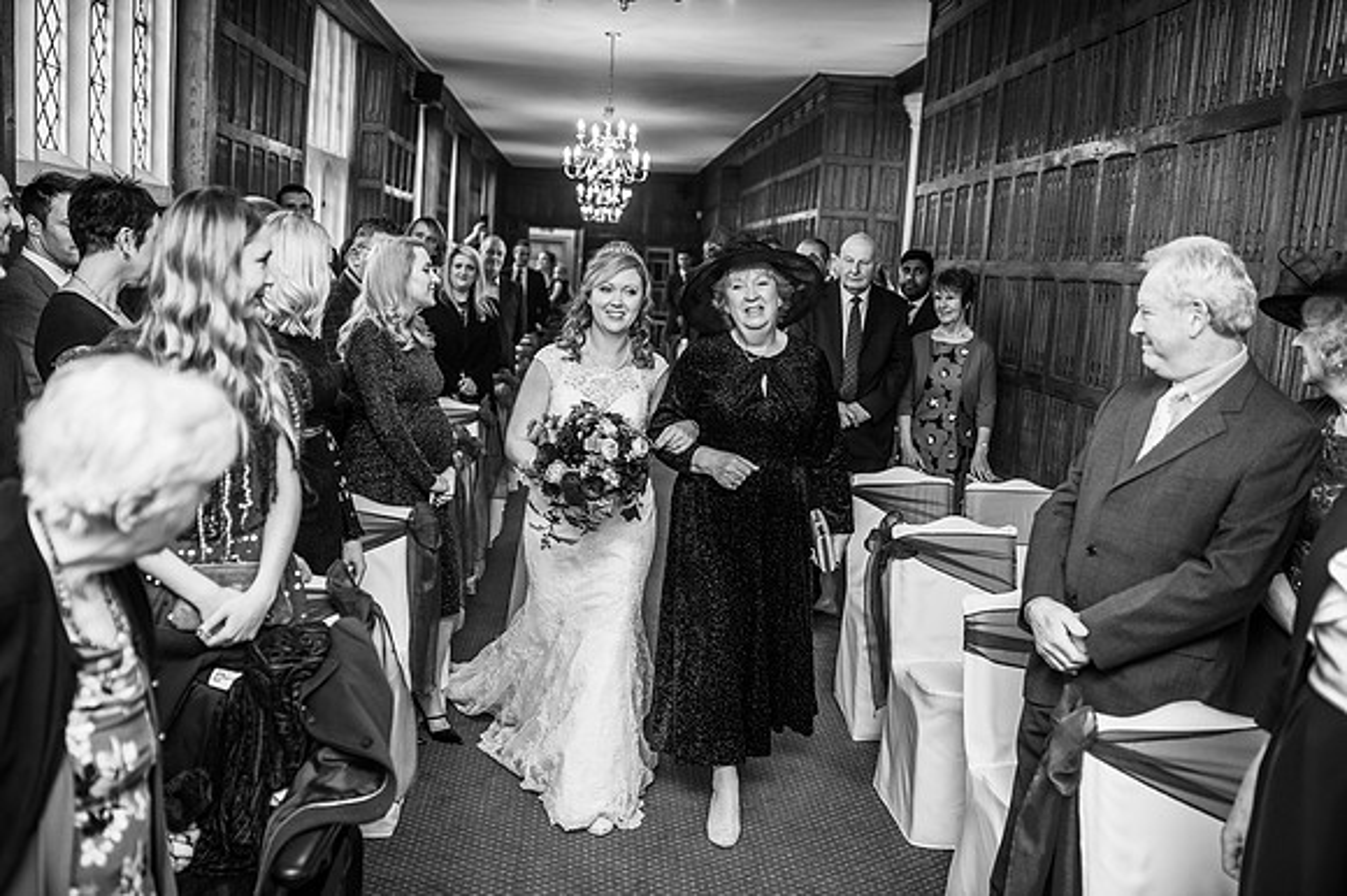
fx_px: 1309
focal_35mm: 35
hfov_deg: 54.5
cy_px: 448
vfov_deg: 37.8
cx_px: 674
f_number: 2.5
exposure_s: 1/160
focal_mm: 35
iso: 250
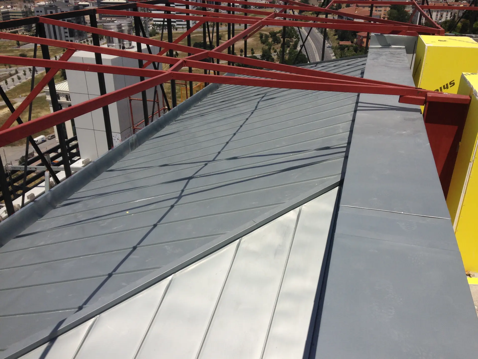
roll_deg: -0.8
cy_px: 180
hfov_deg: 55.4
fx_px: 456
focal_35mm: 33
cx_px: 239
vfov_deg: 42.9
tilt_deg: -25.2
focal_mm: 4.12
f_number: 2.4
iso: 50
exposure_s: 1/4184
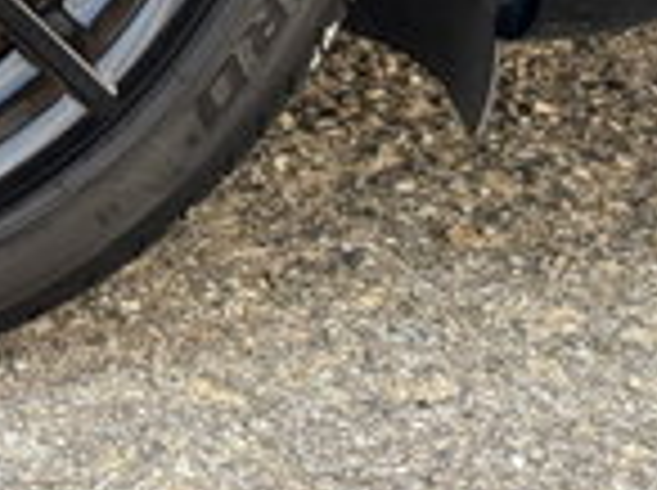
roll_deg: +0.3
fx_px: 2596
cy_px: -665
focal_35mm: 137
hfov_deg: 13.6
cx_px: -338
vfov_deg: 9.6
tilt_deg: -2.2
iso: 64
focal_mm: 5.96
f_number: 1.6
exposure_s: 1/121
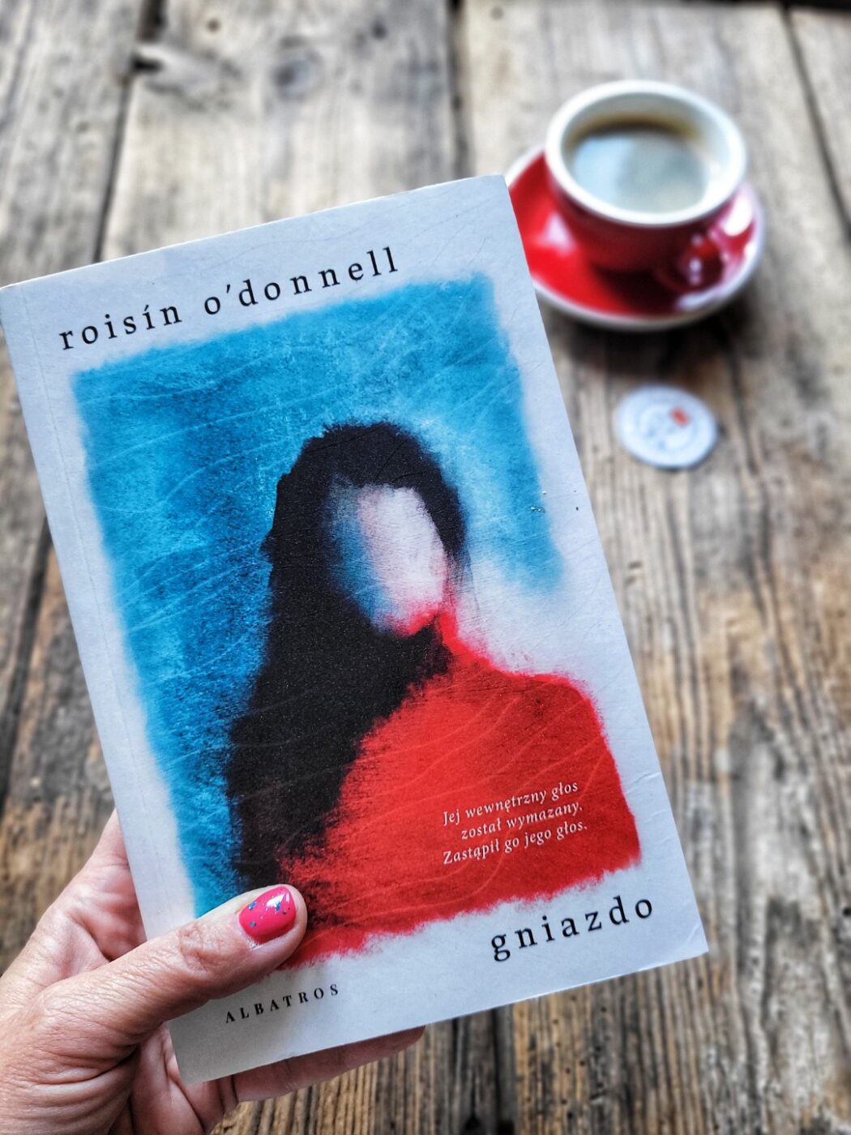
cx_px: 426
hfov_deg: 53.1
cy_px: 568
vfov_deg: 67.3
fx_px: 852
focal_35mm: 26
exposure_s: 1/50
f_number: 1.8
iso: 200
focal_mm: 5.4
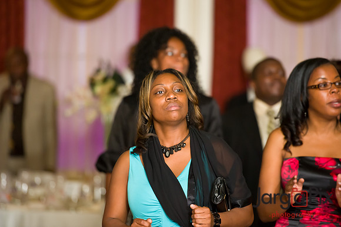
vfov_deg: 6.9
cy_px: 114
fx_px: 1893
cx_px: 170
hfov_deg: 10.3
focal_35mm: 200
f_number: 3.2
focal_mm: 200
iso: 3200
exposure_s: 1/125
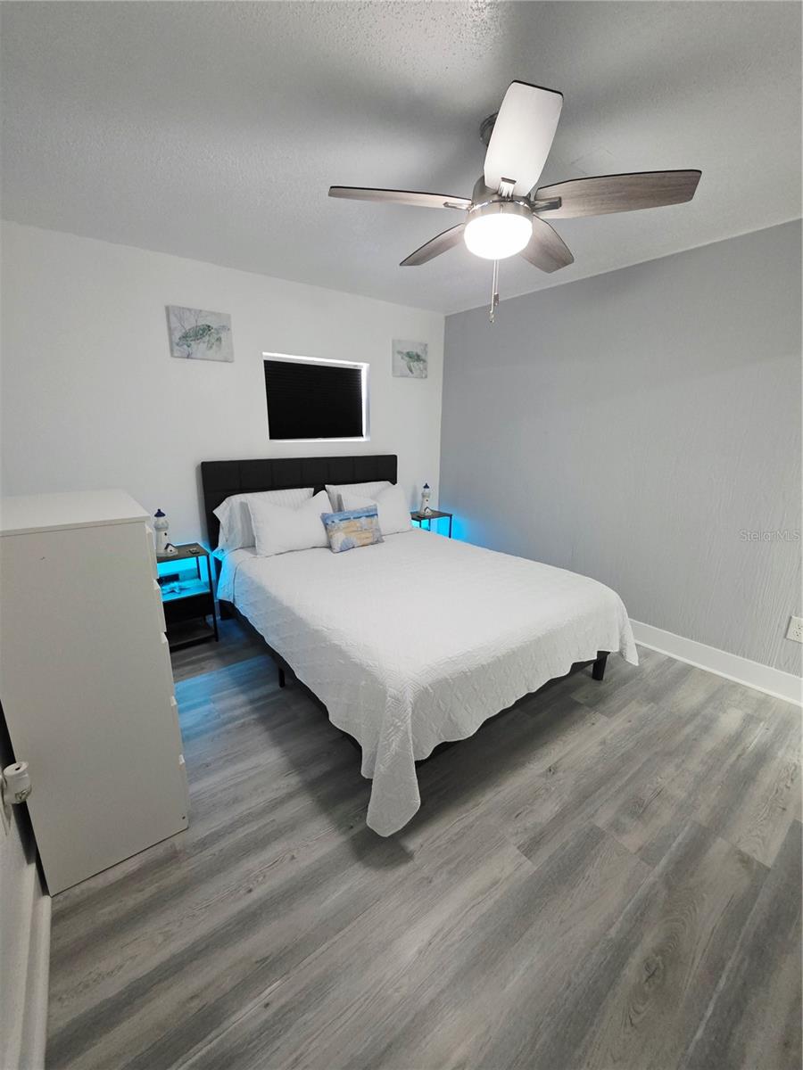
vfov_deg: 106.2
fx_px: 402
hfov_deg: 89.9
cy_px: 535
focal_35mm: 13
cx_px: 402
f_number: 1.9
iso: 800
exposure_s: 1/60
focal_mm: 2.2
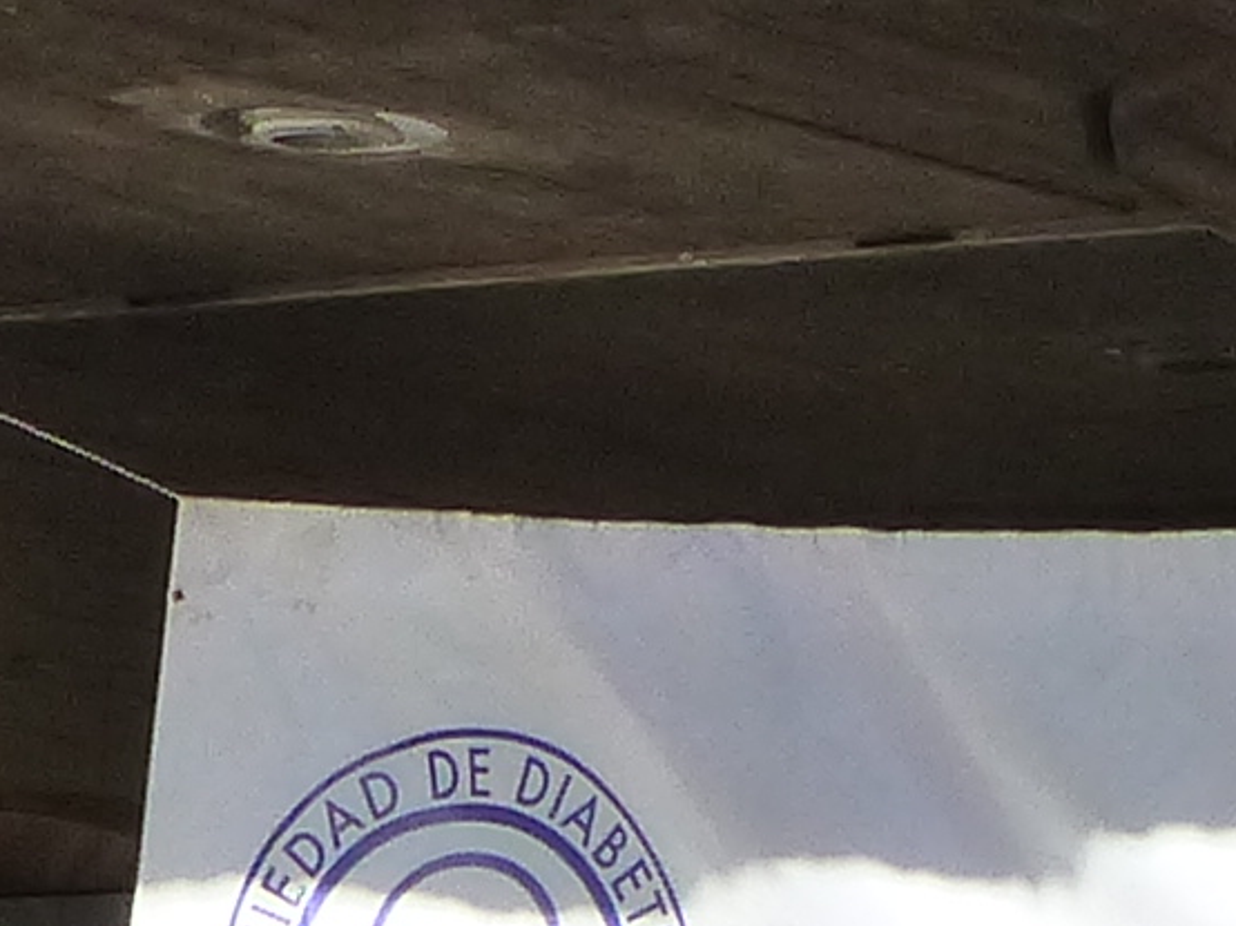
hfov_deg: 5.6
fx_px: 12634
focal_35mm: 354
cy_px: 2700
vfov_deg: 4.1
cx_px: 31
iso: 250
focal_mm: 8.7
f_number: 4
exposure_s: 1/1300
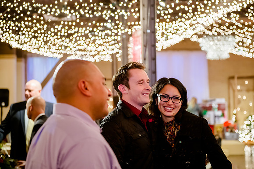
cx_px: 143
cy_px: 84
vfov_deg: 19.5
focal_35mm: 70
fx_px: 493
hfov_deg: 28.9
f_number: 2.8
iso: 3200
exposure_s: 1/50
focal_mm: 62
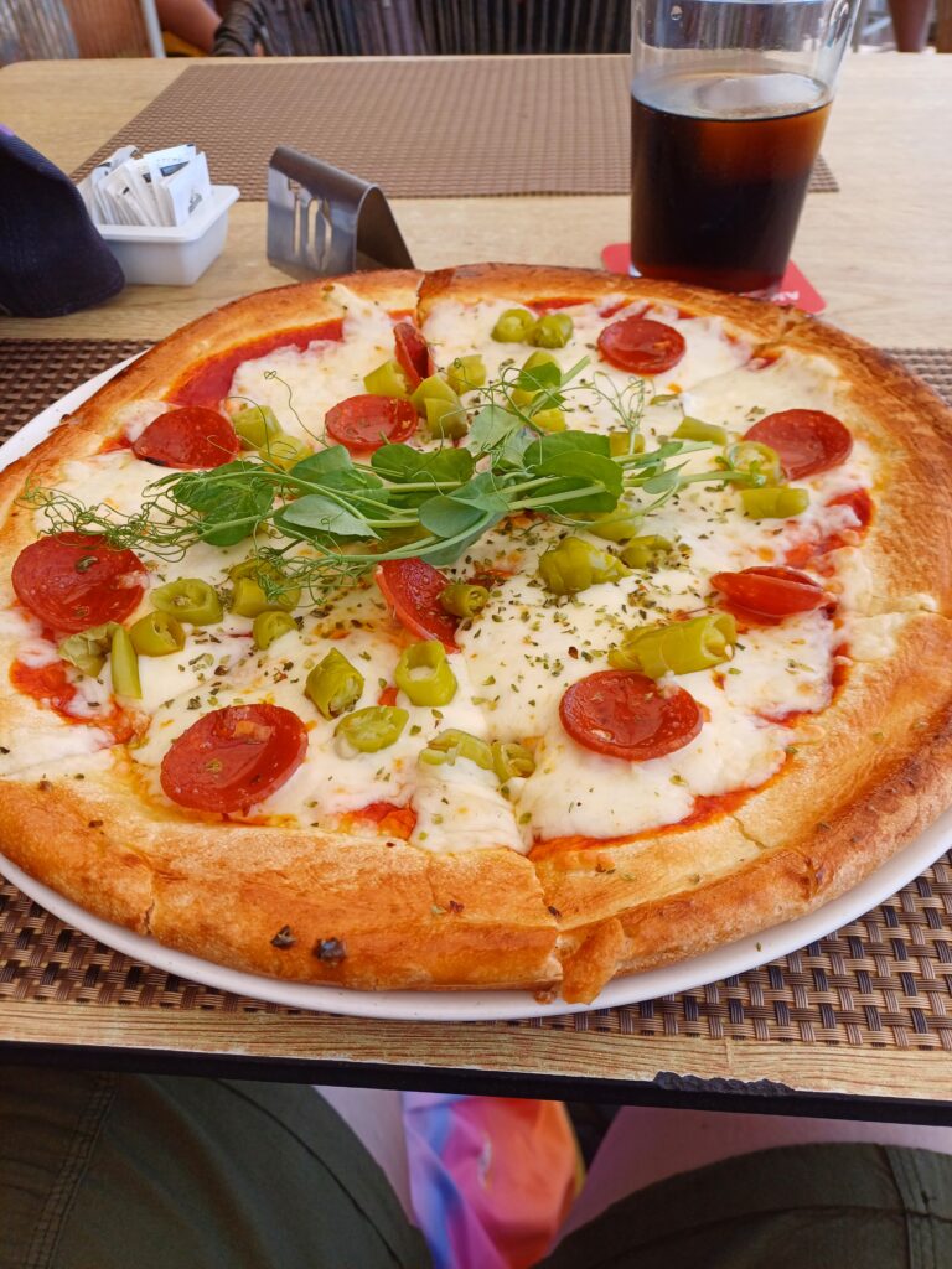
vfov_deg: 69.4
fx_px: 917
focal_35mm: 25
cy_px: 634
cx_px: 476
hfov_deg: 54.9
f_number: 1.8
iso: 50
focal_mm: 4.65
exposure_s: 1/253
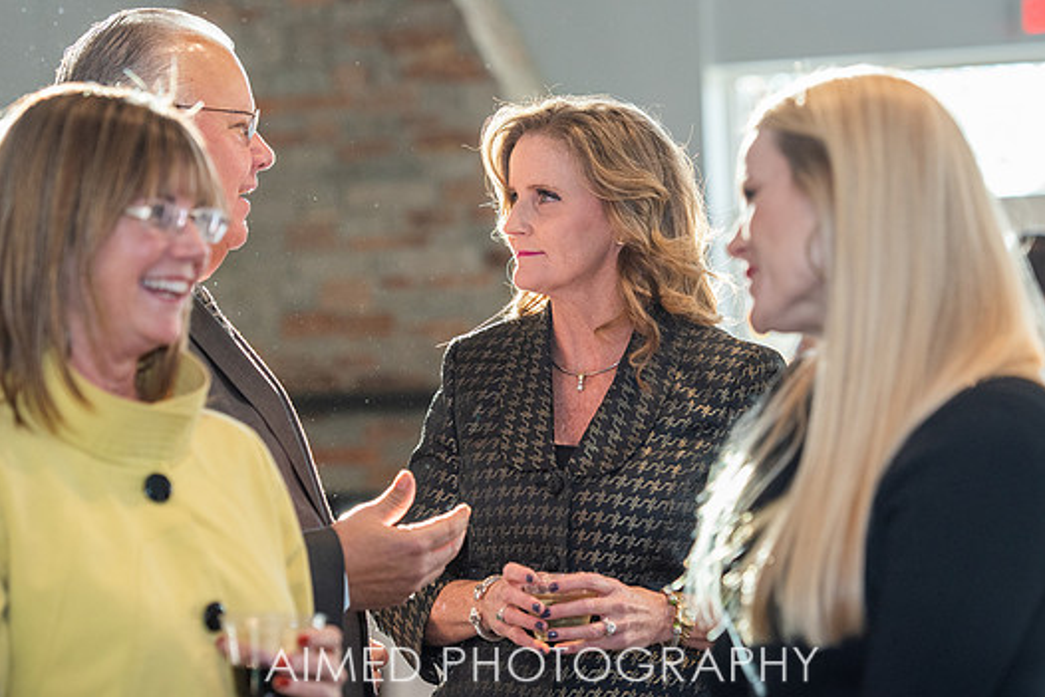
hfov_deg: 14.4
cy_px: 277
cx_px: 605
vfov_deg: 9.7
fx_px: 4123
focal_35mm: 142
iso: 800
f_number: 4.5
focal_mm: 112
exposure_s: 1/200
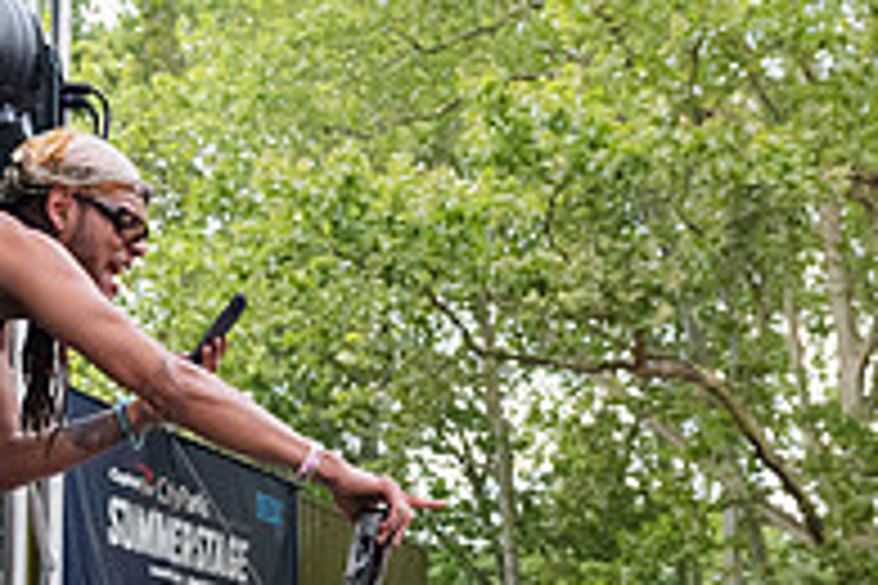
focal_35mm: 72
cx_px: 158
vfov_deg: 18.8
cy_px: 434
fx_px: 1756
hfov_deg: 27.4
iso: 5000
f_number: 3.5
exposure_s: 1/320
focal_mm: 24
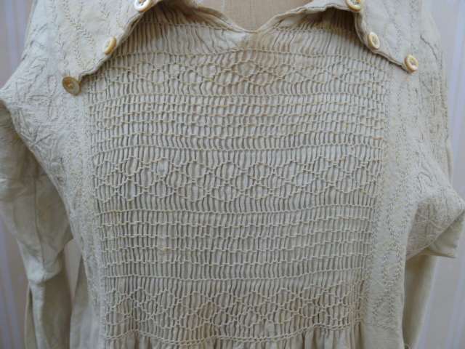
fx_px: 376
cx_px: 232
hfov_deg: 63.4
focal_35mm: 28
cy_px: 174
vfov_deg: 49.7
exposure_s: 1/30
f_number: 3.3
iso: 200
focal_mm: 5
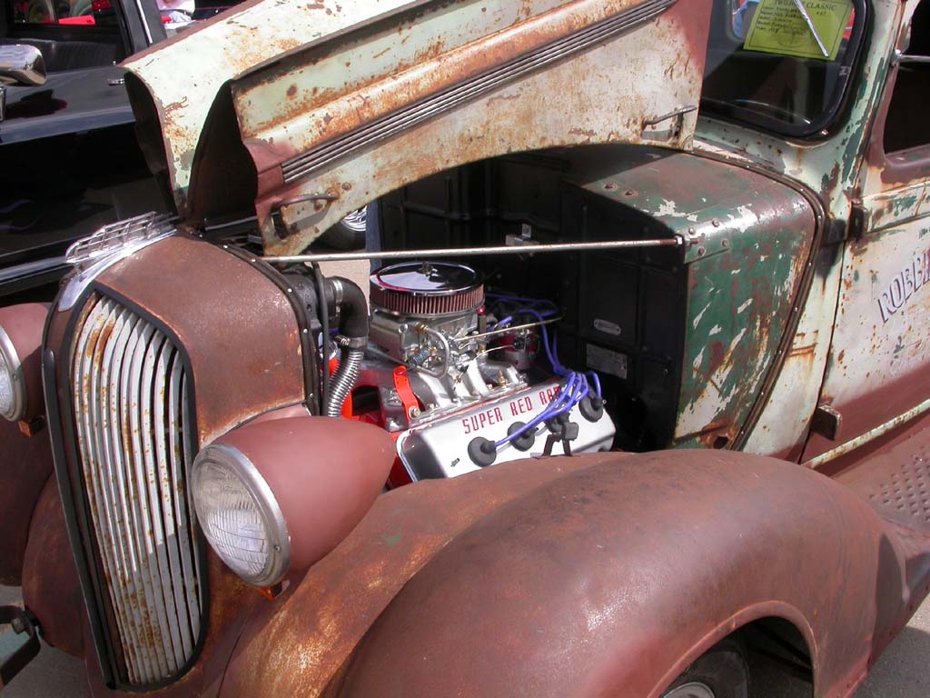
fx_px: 1021
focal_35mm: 38
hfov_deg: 49.0
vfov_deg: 37.7
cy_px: 349
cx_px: 465
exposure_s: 1/346
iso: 100
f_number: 7.5
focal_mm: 7.85
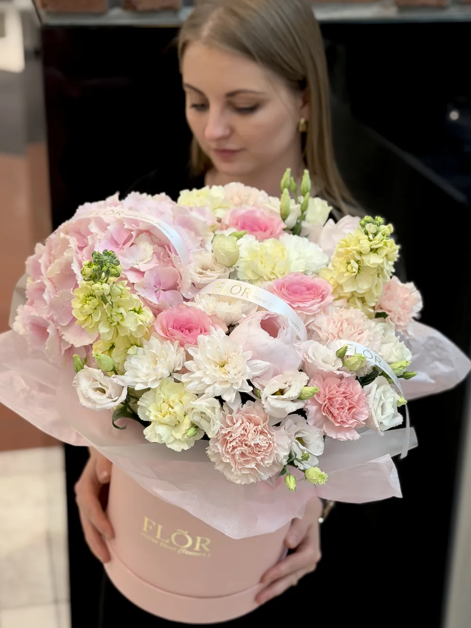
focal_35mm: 48
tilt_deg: -24.1
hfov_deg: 30.3
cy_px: 314
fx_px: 871
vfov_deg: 39.7
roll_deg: +0.9
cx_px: 236
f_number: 1.78
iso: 80
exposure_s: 1/100
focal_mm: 6.76
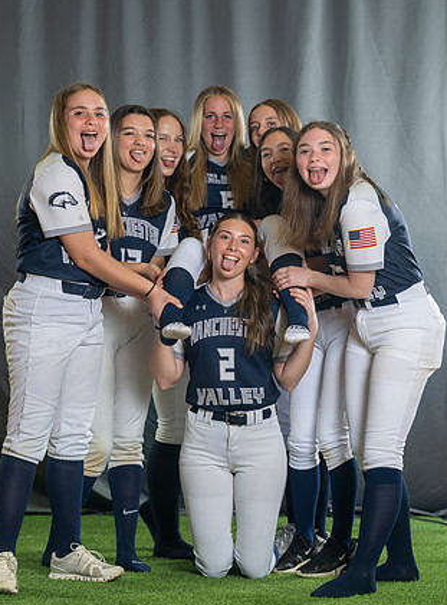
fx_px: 2052
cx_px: 291
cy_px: 307
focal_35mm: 118
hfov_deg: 12.4
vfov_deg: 16.8
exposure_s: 1/200
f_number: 2.8
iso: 200
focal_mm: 74
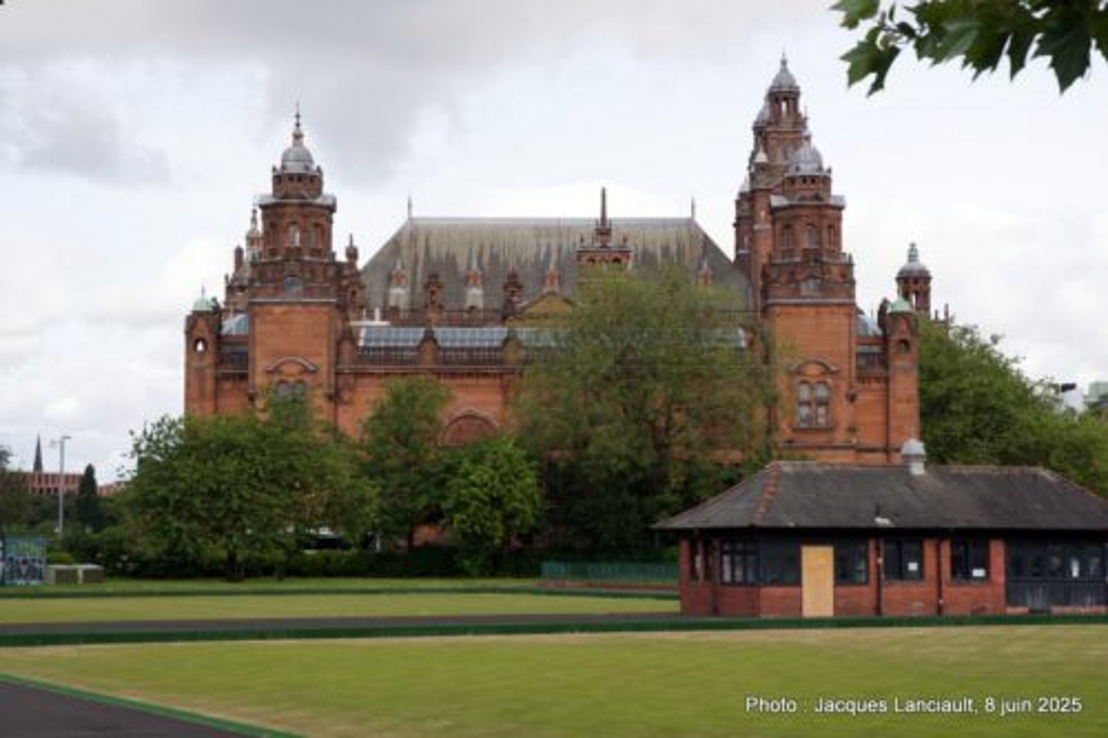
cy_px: 369
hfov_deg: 30.5
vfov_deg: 20.6
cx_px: 554
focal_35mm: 66
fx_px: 2031
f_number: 6.3
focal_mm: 44
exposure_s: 1/160
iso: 100
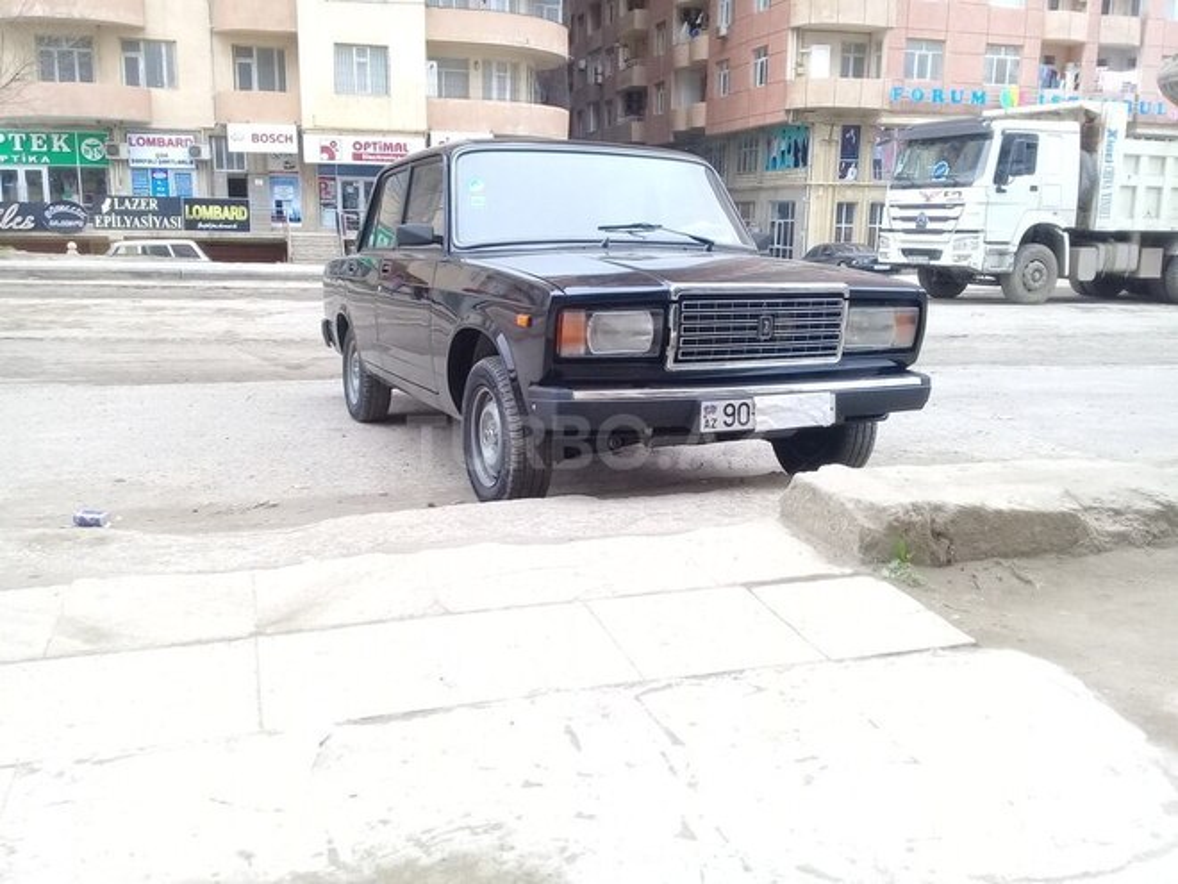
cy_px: 442
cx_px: 589
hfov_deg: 58.4
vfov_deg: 45.4
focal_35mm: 31
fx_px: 1055
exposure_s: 1/100
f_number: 2.2
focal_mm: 3.3
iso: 64
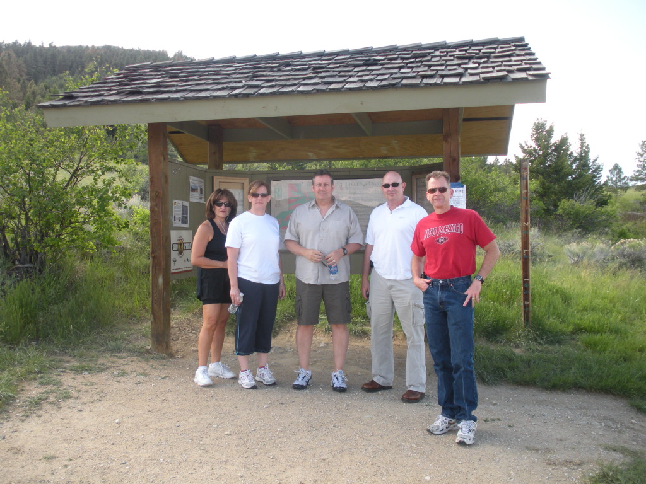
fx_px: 672
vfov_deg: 39.7
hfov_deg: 51.4
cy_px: 242
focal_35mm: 36
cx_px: 323
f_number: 3.5
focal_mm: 6.3
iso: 88
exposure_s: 1/203
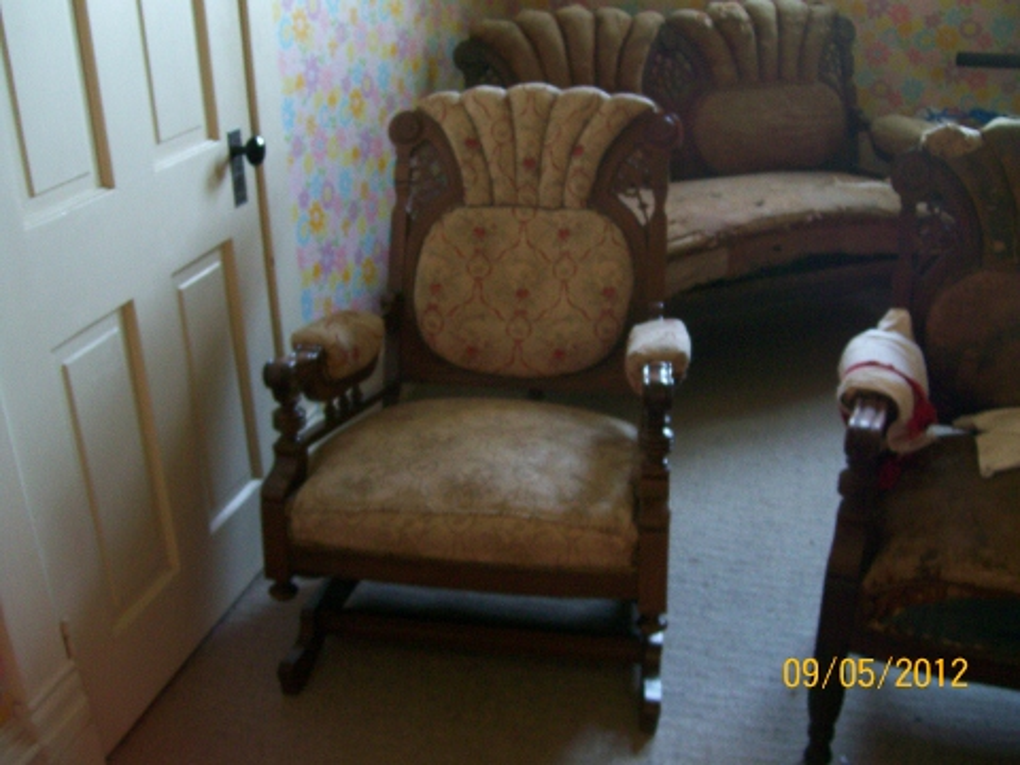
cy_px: 382
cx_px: 510
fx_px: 1061
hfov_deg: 51.4
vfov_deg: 39.7
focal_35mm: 36
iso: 160
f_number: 2.7
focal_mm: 6
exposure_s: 1/8
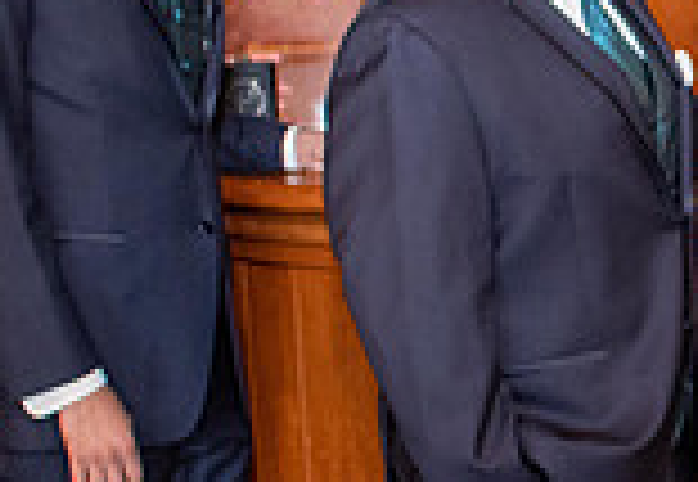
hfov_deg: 15.2
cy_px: 271
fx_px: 2489
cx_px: 915
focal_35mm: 127
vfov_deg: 11.1
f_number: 3.5
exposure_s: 1/60
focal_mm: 18
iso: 1400
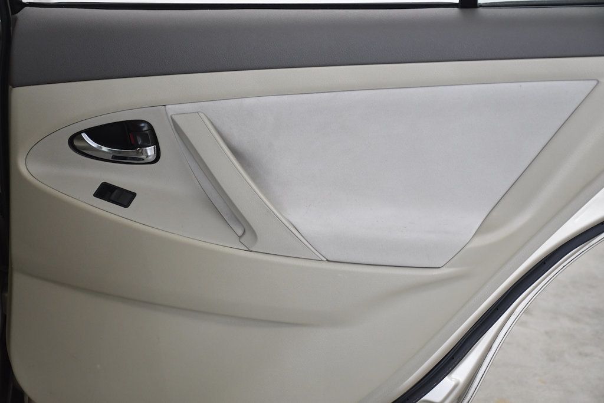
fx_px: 1258
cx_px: 302
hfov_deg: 27.0
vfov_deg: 18.2
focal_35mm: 75
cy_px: 202
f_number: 4.8
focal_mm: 50
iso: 1250
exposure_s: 1/640
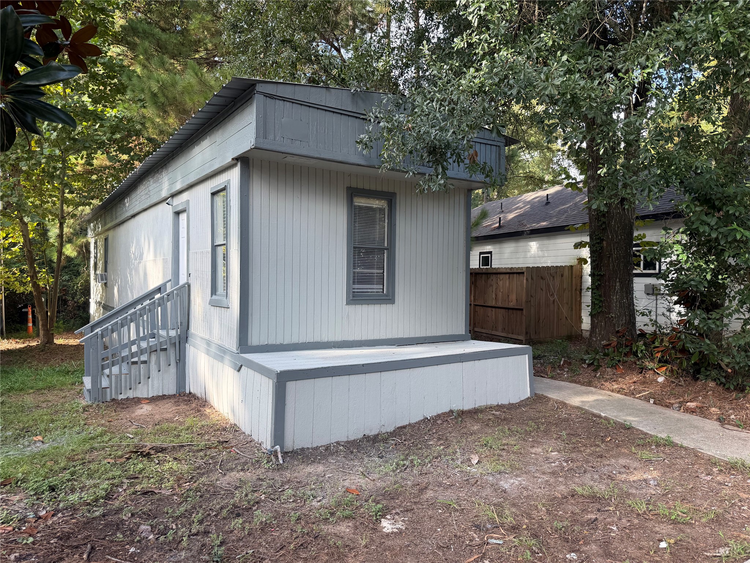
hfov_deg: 71.6
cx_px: 375
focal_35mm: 24
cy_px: 282
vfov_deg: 56.8
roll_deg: -0.7
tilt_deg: -0.1
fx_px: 520
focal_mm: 6.76
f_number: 1.78
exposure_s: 1/358
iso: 80
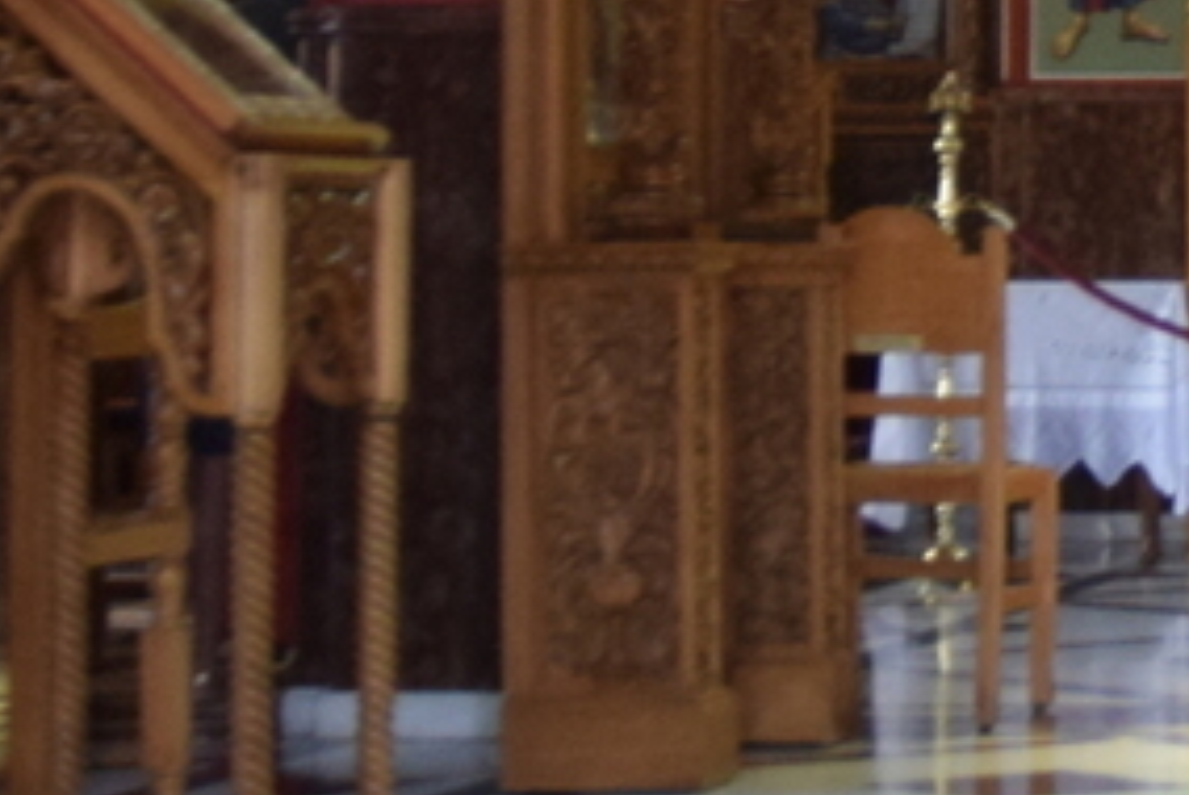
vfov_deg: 8.9
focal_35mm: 152
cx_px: 2273
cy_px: -182
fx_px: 5025
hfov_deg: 12.2
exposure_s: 1/60
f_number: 3.5
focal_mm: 18
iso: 1100
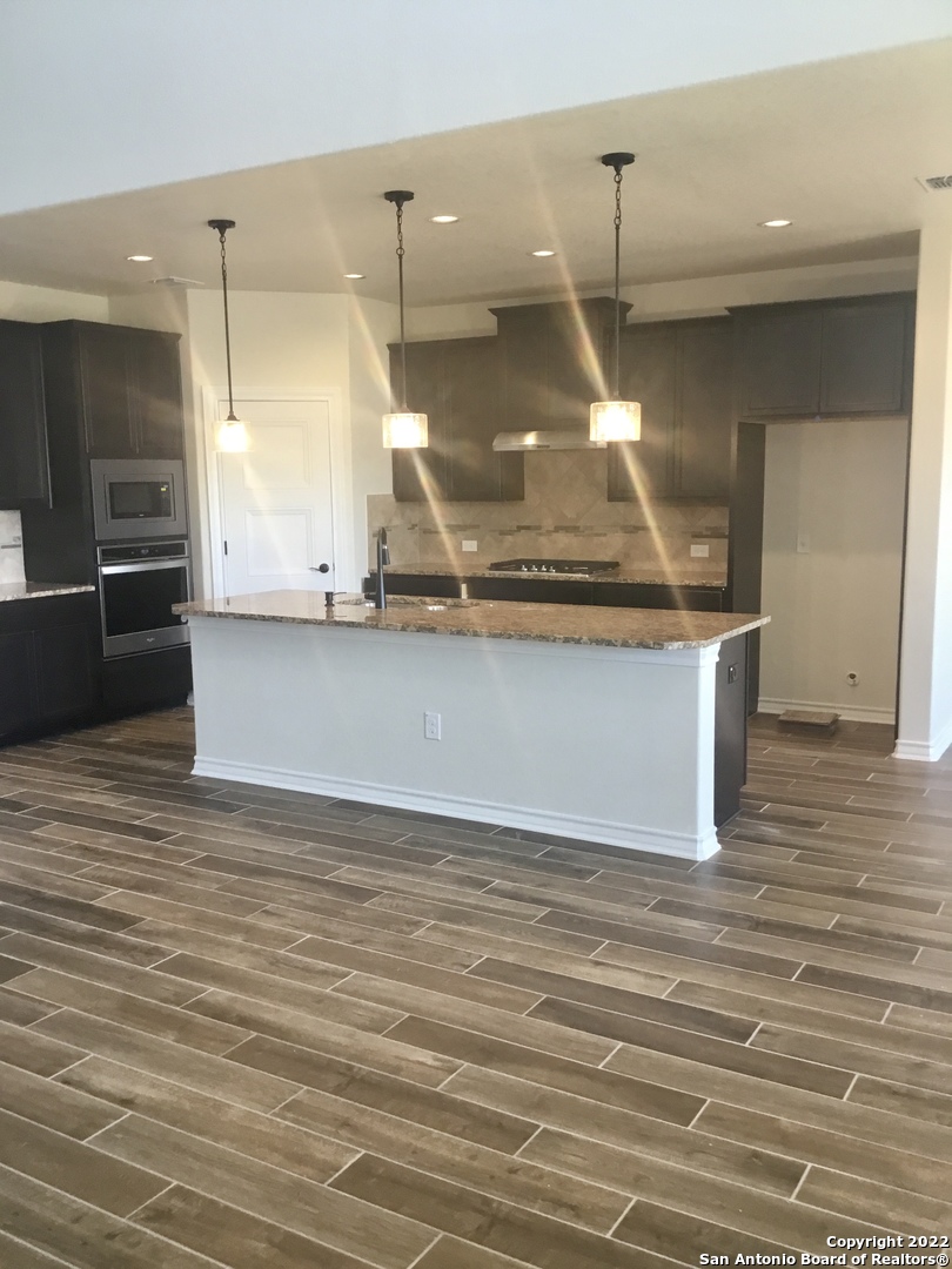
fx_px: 1137
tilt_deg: -7.5
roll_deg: -0.2
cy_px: 634
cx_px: 476
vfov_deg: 58.4
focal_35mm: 31
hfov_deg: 45.4
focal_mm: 3.3
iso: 64
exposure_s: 1/30
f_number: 2.4
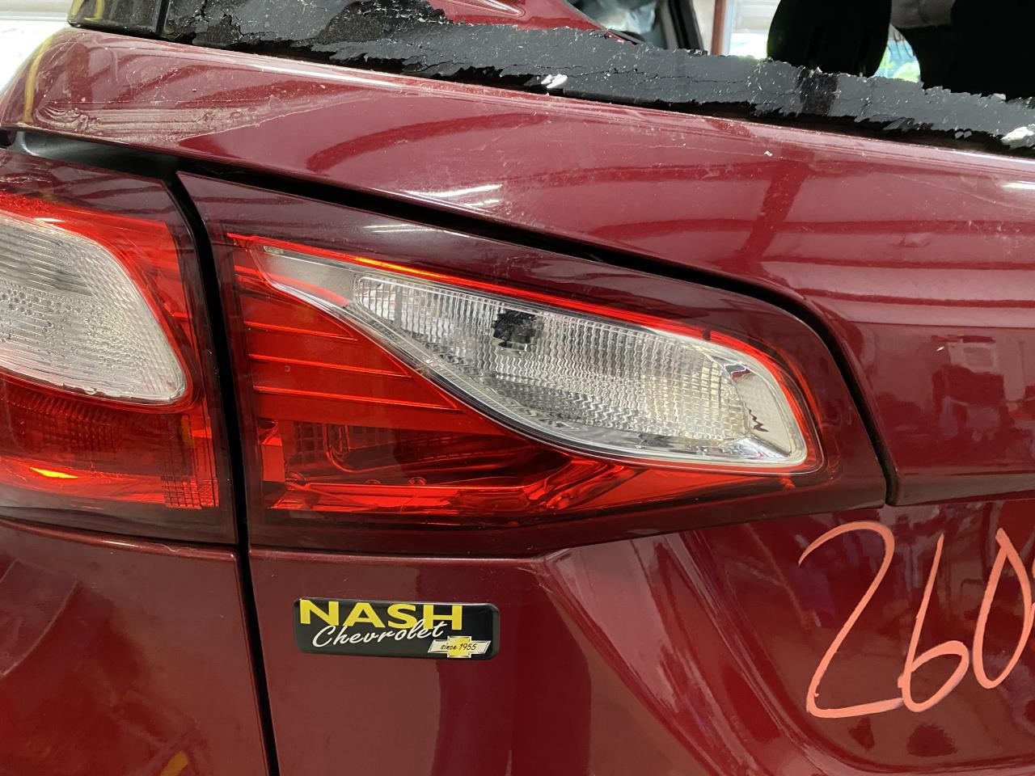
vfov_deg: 53.1
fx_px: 777
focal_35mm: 26
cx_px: 518
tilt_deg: -18.9
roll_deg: +0.4
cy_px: 388
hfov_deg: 67.3
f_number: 1.8
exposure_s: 1/60
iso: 500
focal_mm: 4.25
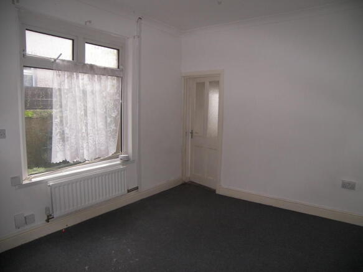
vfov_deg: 53.0
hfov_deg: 67.3
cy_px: 136
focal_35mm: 26
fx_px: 273
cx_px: 182
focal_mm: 5.4
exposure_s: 1/30
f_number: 2.8
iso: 100
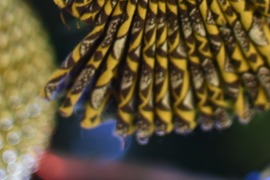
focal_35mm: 173
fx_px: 1293
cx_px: 201
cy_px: -97
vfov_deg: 7.8
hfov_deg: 11.9
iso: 200
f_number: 1.8
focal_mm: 35
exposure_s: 1/8
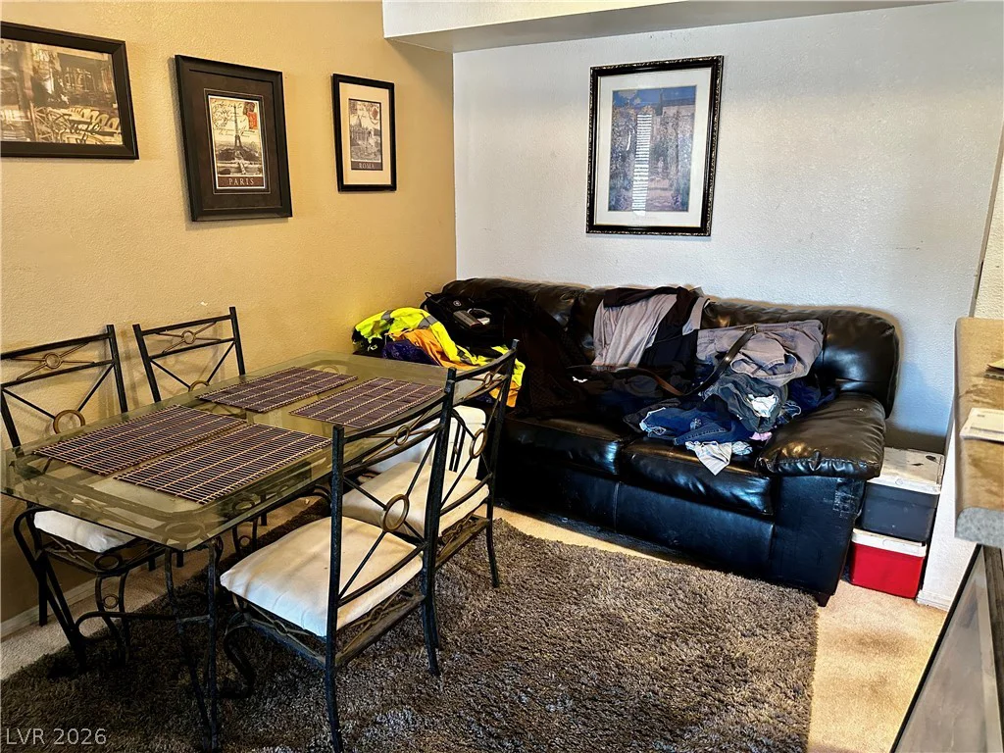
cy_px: 376
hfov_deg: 71.6
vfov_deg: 56.8
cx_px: 502
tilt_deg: -16.1
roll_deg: +0.1
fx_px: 696
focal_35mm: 24
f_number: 1.78
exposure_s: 1/60
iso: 400
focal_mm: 6.86
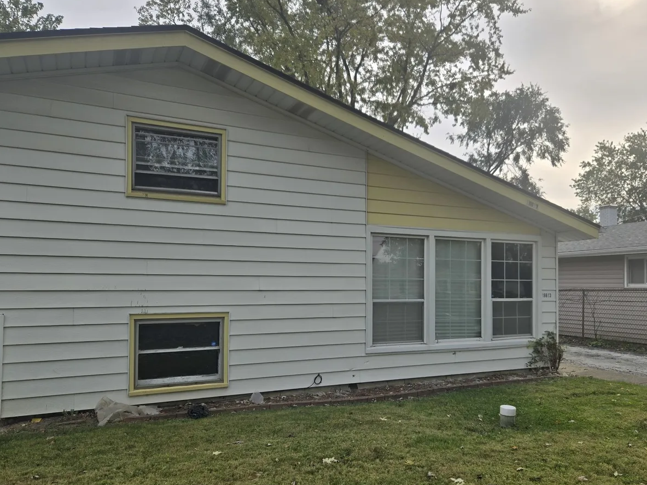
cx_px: 355
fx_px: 523
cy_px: 274
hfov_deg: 63.3
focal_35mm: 28
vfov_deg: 49.6
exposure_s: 1/2327
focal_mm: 5.4
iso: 25
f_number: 1.8
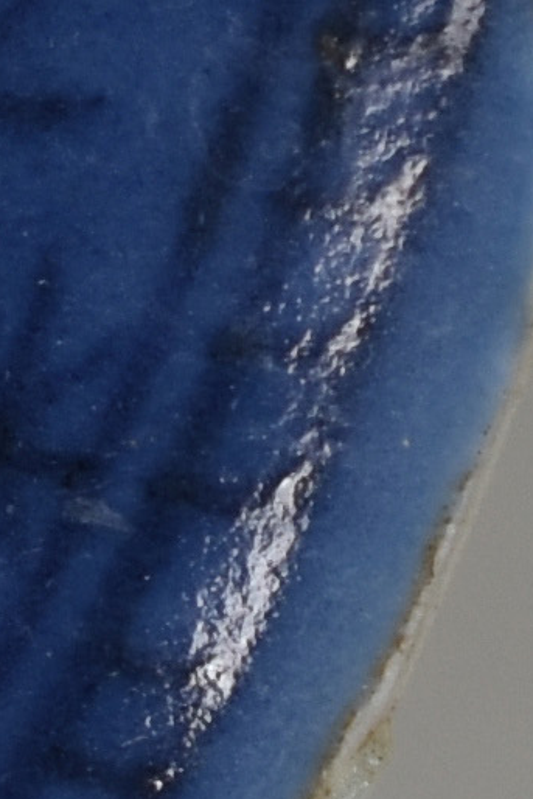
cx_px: -179
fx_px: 15534
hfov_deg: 2.0
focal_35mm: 700
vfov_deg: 2.9
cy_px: 336
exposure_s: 1/60
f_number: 6.3
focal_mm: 40
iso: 160
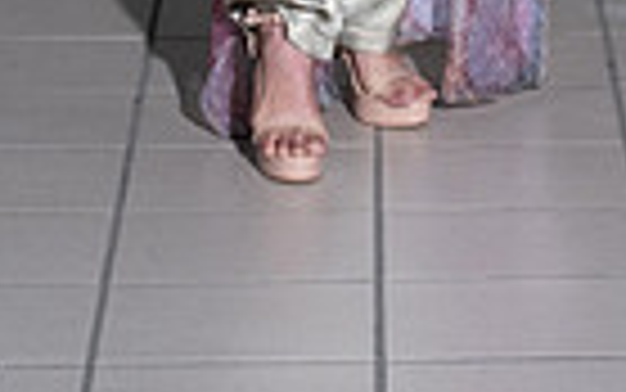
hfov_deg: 6.9
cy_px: -505
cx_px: 297
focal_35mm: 304
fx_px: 5188
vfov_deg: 4.2
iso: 1000
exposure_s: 1/160
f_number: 6.3
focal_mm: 92
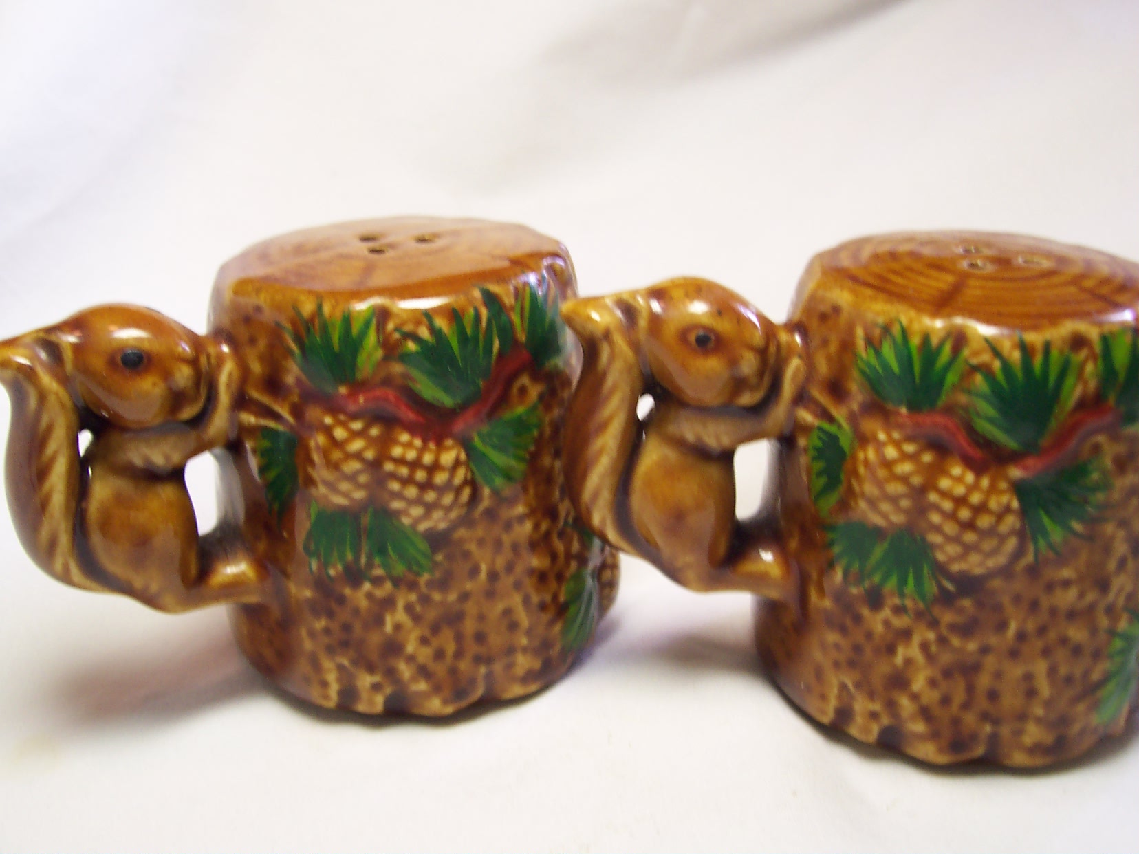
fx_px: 1217
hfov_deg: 50.1
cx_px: 570
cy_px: 427
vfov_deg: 38.7
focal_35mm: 37
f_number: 2.8
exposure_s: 1/30
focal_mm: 5.6
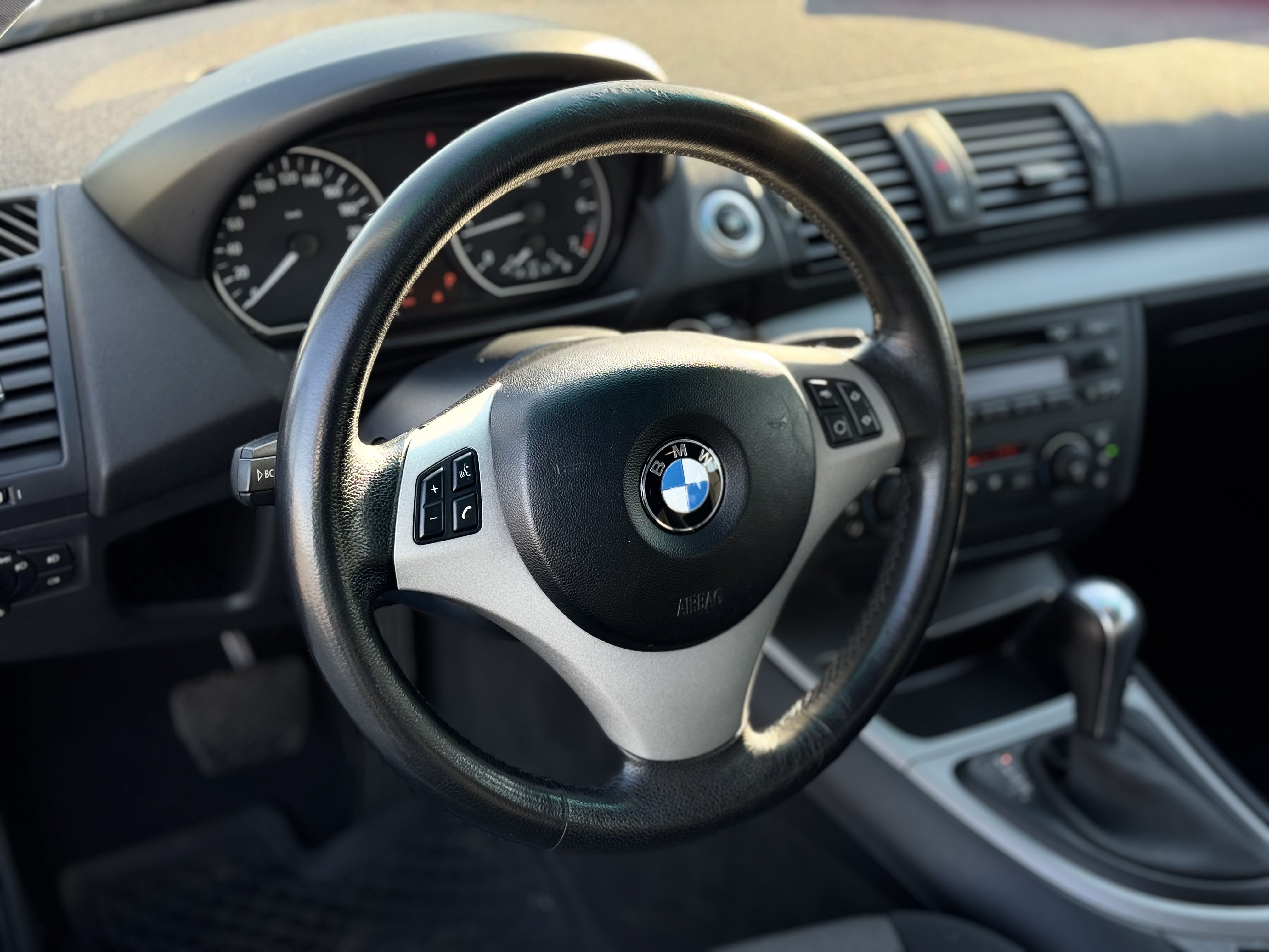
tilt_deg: -27.8
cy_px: 476
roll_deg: -1.5
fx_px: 1760
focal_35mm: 48
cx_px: 634
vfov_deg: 30.3
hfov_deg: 39.7
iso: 64
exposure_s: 1/278
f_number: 1.78
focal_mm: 6.76
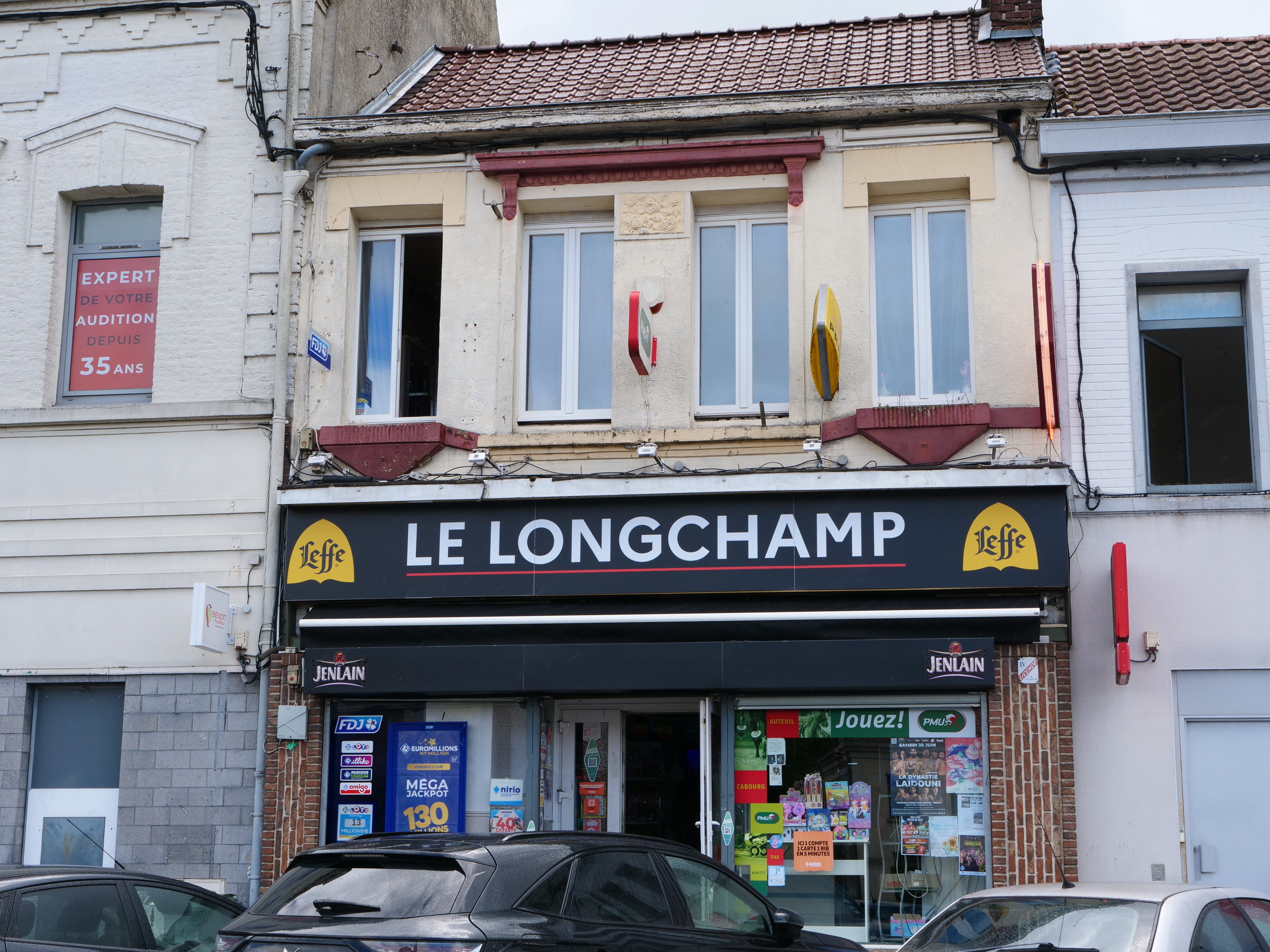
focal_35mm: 54
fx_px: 1981
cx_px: 635
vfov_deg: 27.0
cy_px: 476
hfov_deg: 35.5
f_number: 6.3
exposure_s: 1/250
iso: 200
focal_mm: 27
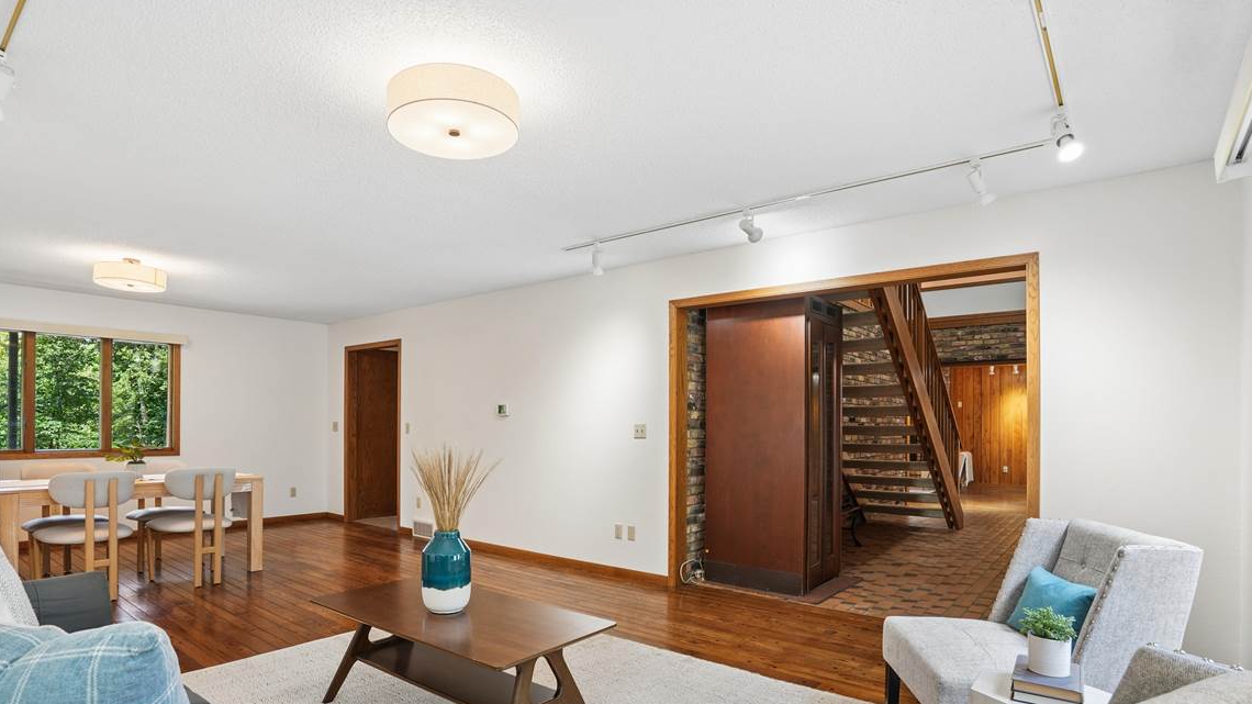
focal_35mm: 20
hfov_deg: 86.6
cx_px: 611
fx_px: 664
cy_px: 407
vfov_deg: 55.6
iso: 400
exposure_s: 1/15
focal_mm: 17
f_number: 9
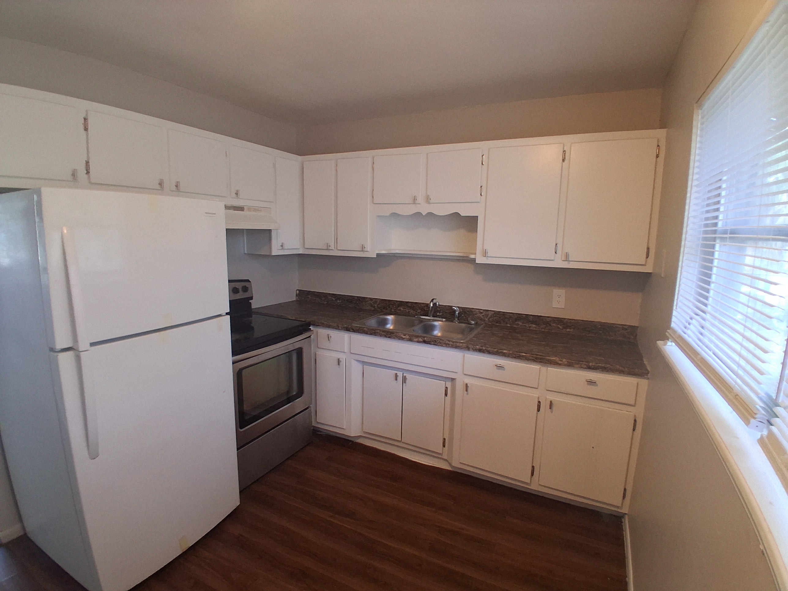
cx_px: 394
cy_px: 296
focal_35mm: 17
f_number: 2.2
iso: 160
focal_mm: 1.4
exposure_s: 1/40
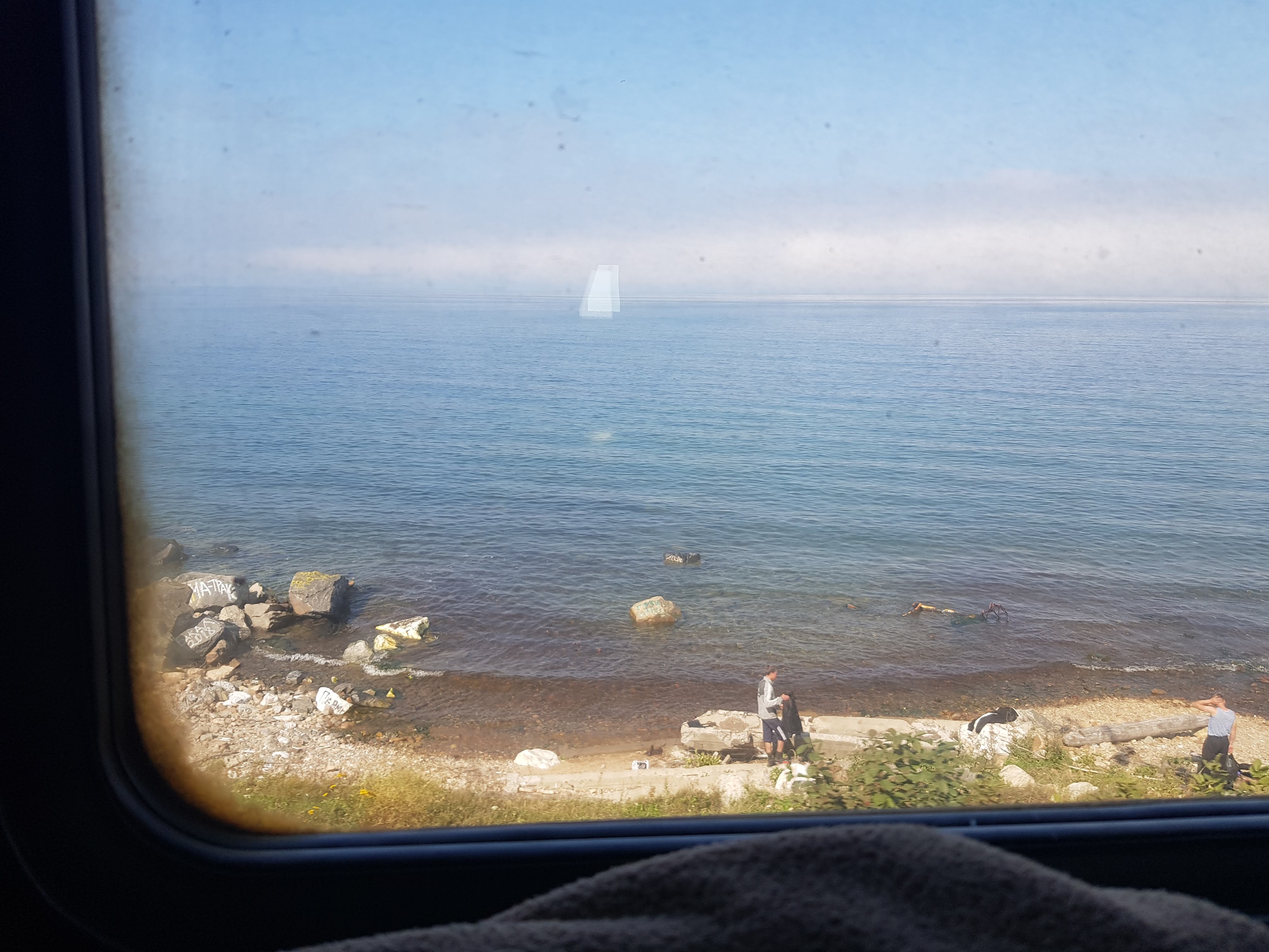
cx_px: 634
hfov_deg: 67.3
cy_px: 476
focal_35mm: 26
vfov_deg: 53.1
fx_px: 953
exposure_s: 1/878
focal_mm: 4.3
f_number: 1.7
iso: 40
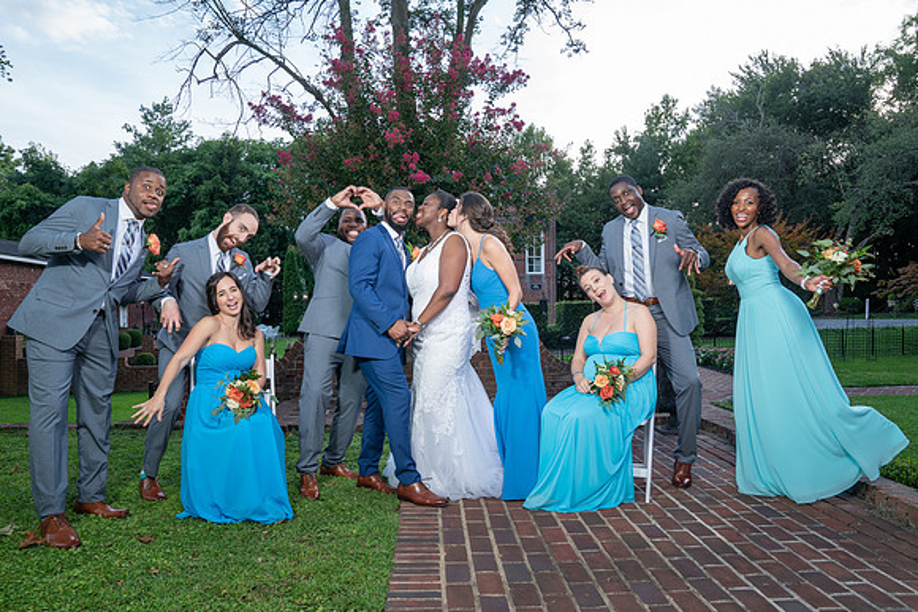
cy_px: 306
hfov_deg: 71.6
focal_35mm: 25
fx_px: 637
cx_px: 461
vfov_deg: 51.4
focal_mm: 24
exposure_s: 1/200
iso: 250
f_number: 5.6
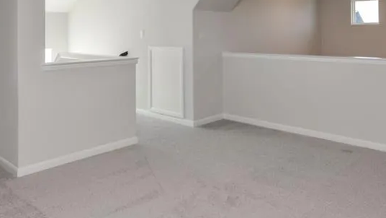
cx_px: 192
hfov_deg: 59.5
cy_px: 19
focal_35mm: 33
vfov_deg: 33.7
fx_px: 338
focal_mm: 11
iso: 280
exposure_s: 1/60
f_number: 5.6
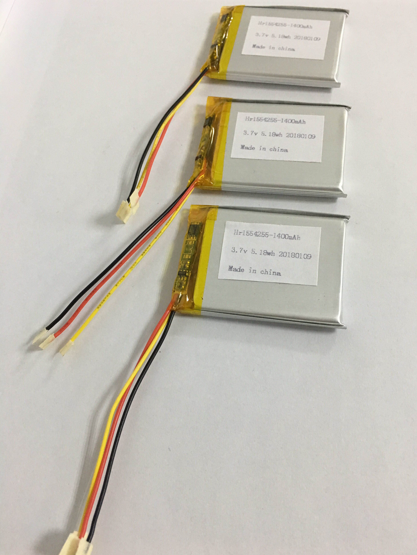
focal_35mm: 30
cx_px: 215
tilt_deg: -63.2
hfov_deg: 46.8
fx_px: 482
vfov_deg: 60.0
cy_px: 280
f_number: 2.2
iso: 64
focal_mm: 4.15
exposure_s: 1/17
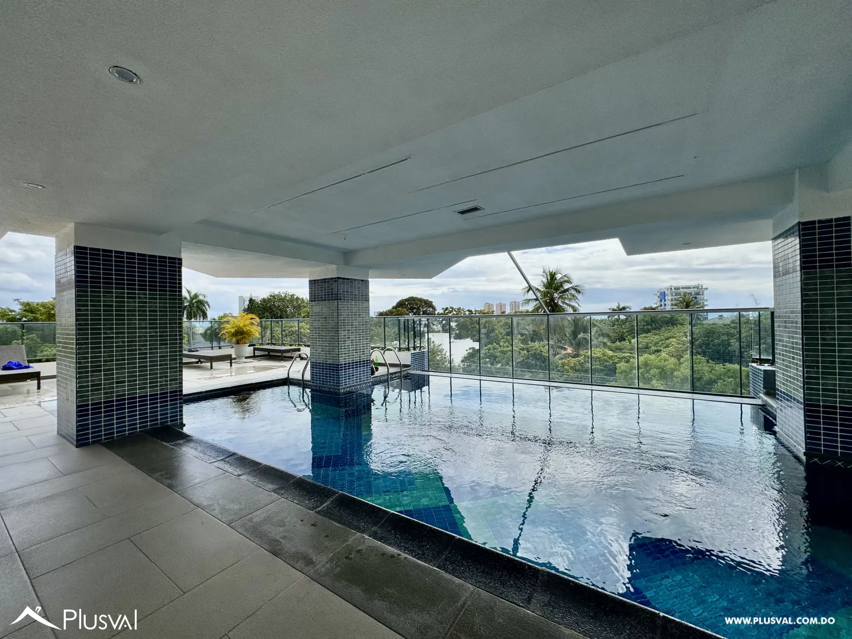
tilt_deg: -0.4
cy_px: 320
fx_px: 345
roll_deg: +1.2
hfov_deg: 102.1
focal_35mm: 14
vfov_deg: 85.7
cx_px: 426
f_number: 2.2
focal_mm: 2.22
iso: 50
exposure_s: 1/1789
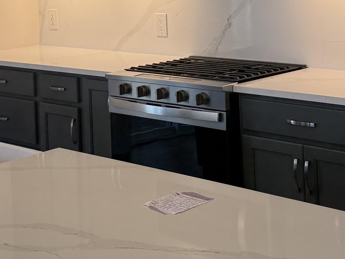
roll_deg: +2.3
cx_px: 149
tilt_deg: -0.8
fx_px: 787
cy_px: -20
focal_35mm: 79
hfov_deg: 24.7
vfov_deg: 18.0
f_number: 1.78
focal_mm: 6.76
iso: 125
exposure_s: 1/240
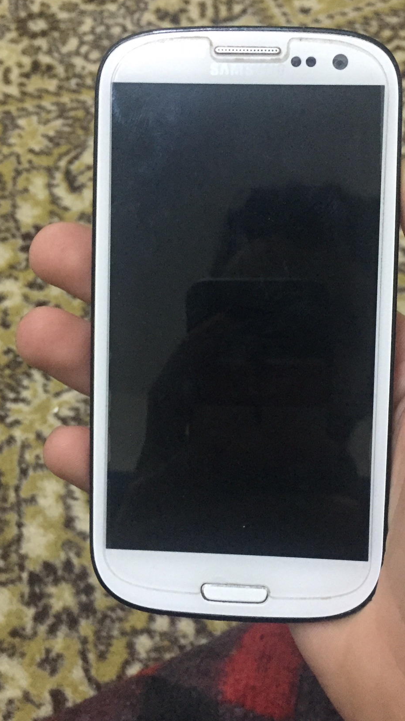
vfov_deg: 54.0
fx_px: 707
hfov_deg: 31.8
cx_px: 258
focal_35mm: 37
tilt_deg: -59.7
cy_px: 335
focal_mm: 4.15
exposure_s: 1/17
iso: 320
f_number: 2.2
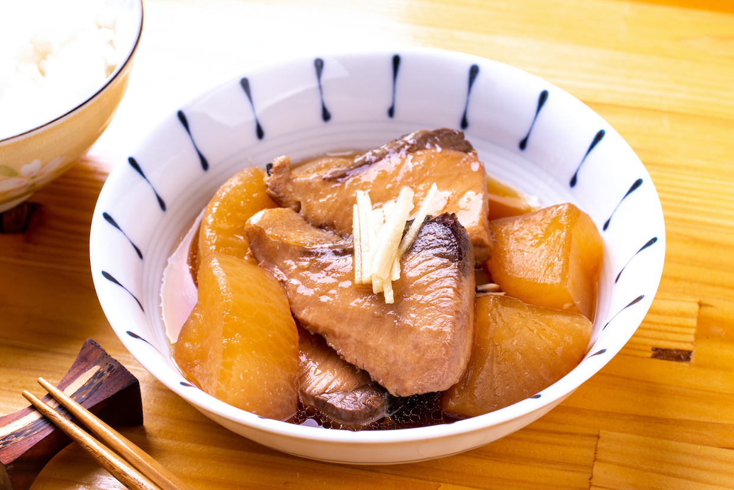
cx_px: 367
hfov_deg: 22.6
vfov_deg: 15.2
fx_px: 1835
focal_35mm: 90
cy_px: 245
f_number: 13
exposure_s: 1/125
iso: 100
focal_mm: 90
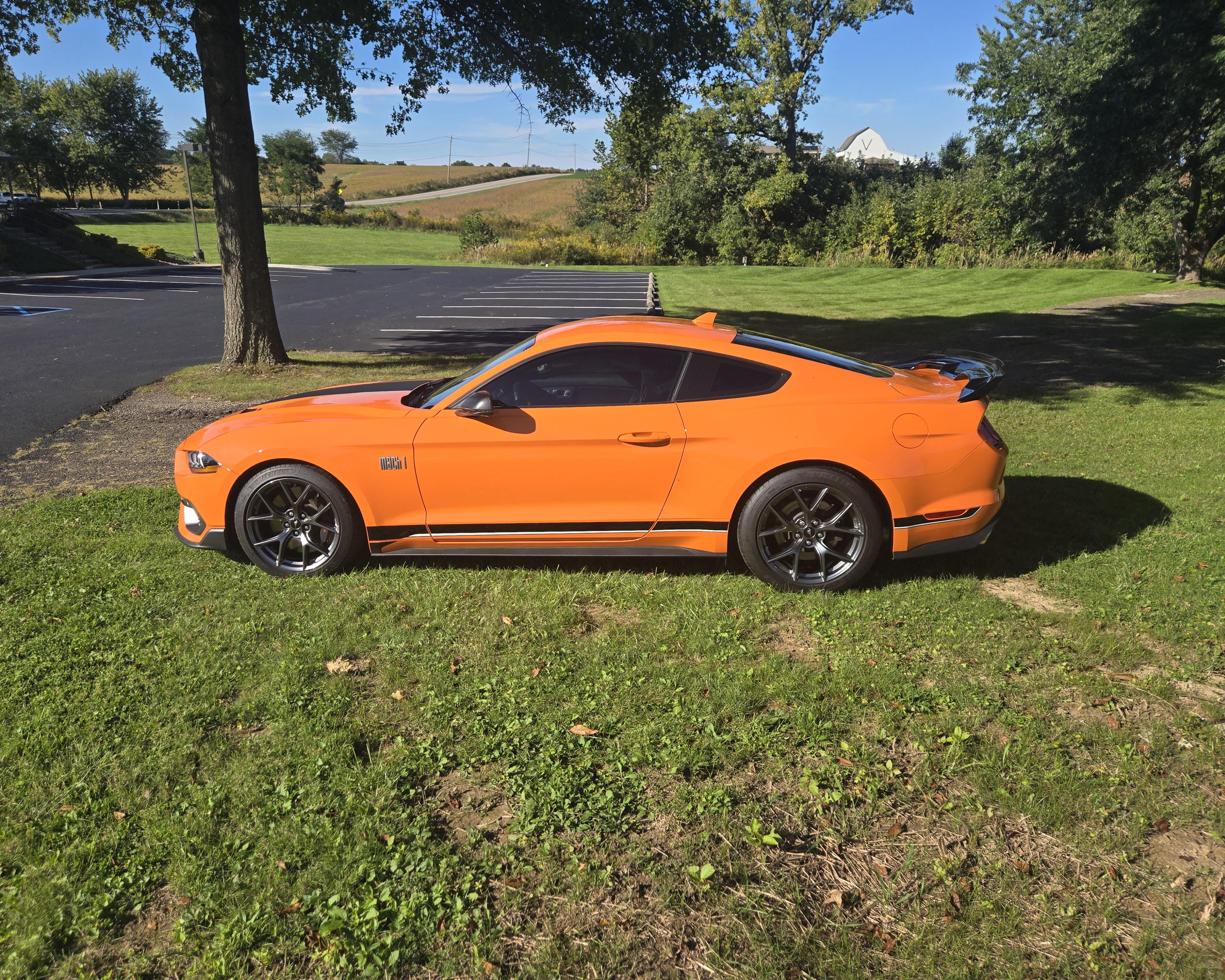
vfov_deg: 58.8
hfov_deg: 70.3
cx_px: 590
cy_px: 490
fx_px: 870
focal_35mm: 24
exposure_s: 1/1576
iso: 25
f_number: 1.8
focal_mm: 5.4
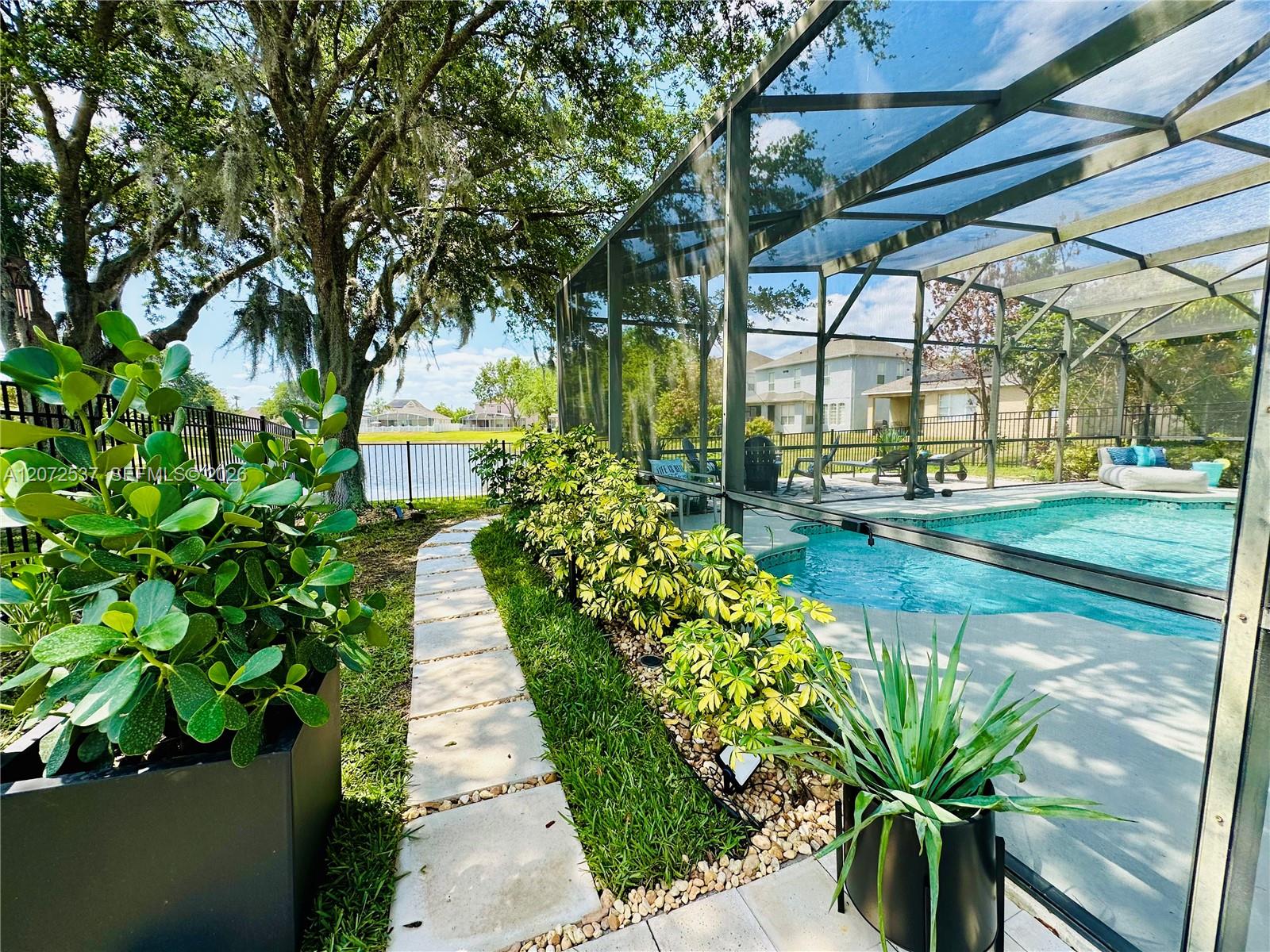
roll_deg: +0.6
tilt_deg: -4.1
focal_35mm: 14
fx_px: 514
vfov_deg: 85.7
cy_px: 476
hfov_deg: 102.1
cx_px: 635
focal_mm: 2.22
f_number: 2.2
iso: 40
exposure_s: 1/545
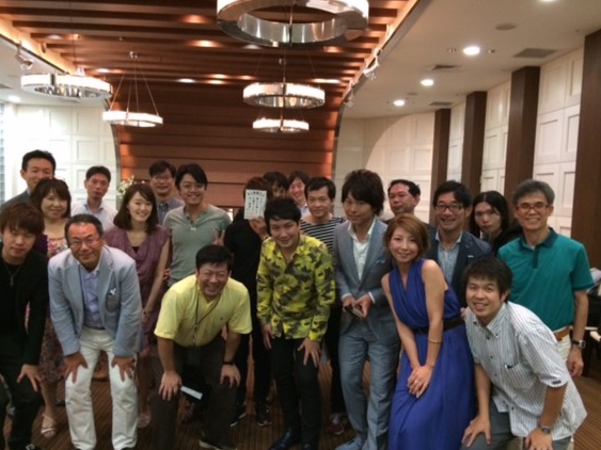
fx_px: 555
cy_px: 235
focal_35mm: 32
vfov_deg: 44.1
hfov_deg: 56.8
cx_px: 291
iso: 320
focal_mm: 4.12
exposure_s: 1/20
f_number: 2.2
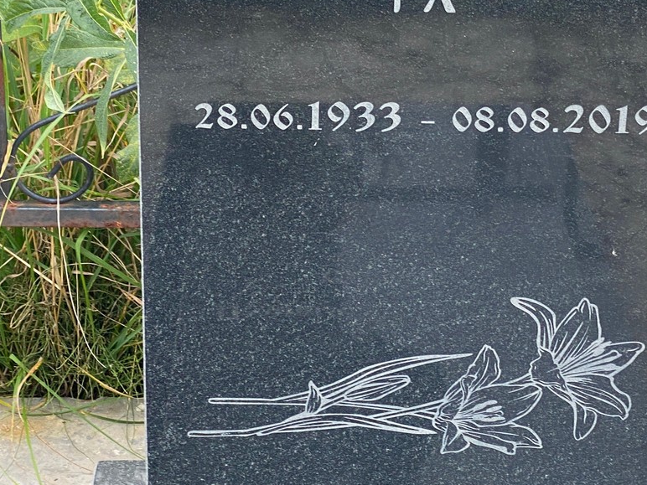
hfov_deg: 20.2
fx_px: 1813
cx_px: 382
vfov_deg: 15.1
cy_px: 61
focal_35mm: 97
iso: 20
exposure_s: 1/272
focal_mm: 6
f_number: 2
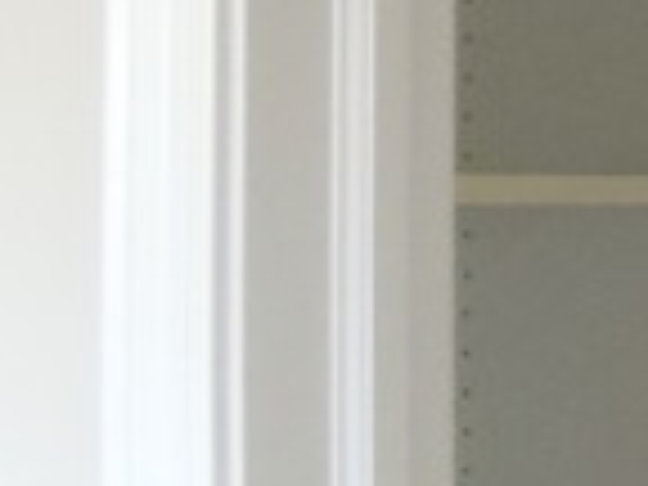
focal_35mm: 195
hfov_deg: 9.6
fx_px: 3650
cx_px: 1224
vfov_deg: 7.6
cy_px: 315
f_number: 3.5
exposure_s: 1/60
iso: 800
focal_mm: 6
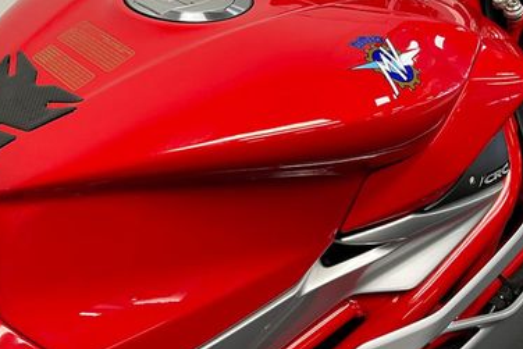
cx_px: 179
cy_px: 110
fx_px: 668
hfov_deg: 42.2
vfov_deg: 29.0
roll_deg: +1.9
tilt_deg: -37.4
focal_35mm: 46
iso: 100
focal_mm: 5.1
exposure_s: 1/50
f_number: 1.6
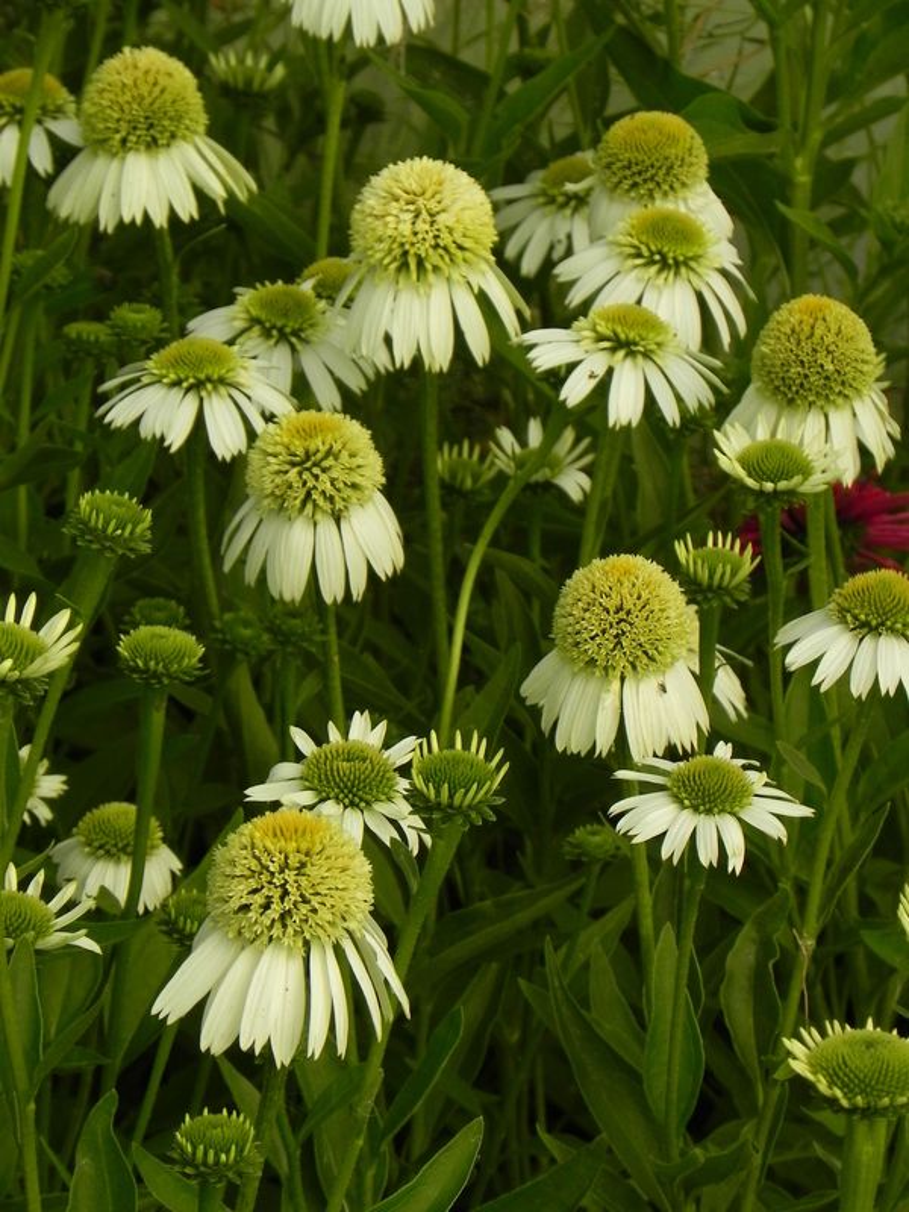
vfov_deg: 9.3
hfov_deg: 7.0
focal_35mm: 212
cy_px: 606
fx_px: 7423
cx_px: 454
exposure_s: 1/800
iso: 160
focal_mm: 37.7
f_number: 5
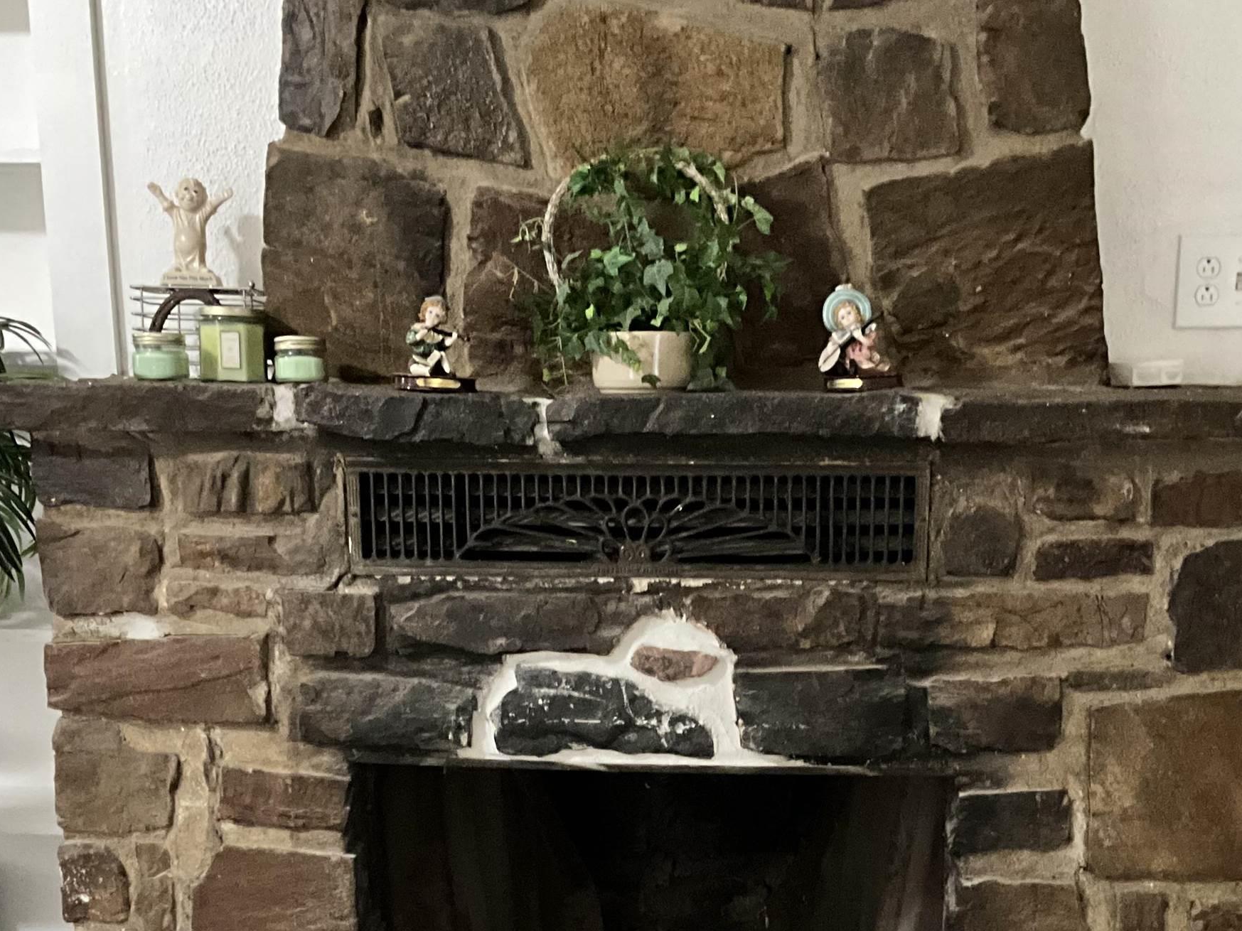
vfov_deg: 27.8
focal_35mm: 51
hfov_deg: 37.4
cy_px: 784
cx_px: 690
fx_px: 1830
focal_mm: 3
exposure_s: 1/30
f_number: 1.8
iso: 500
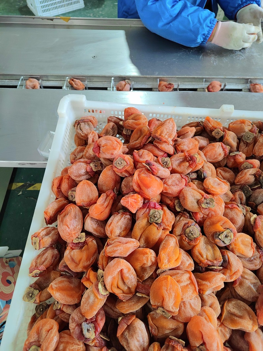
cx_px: 132
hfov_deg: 58.9
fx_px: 233
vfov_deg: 73.9
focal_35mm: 23
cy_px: 176
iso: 1797
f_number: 1.9
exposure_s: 1/100
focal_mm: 5.52
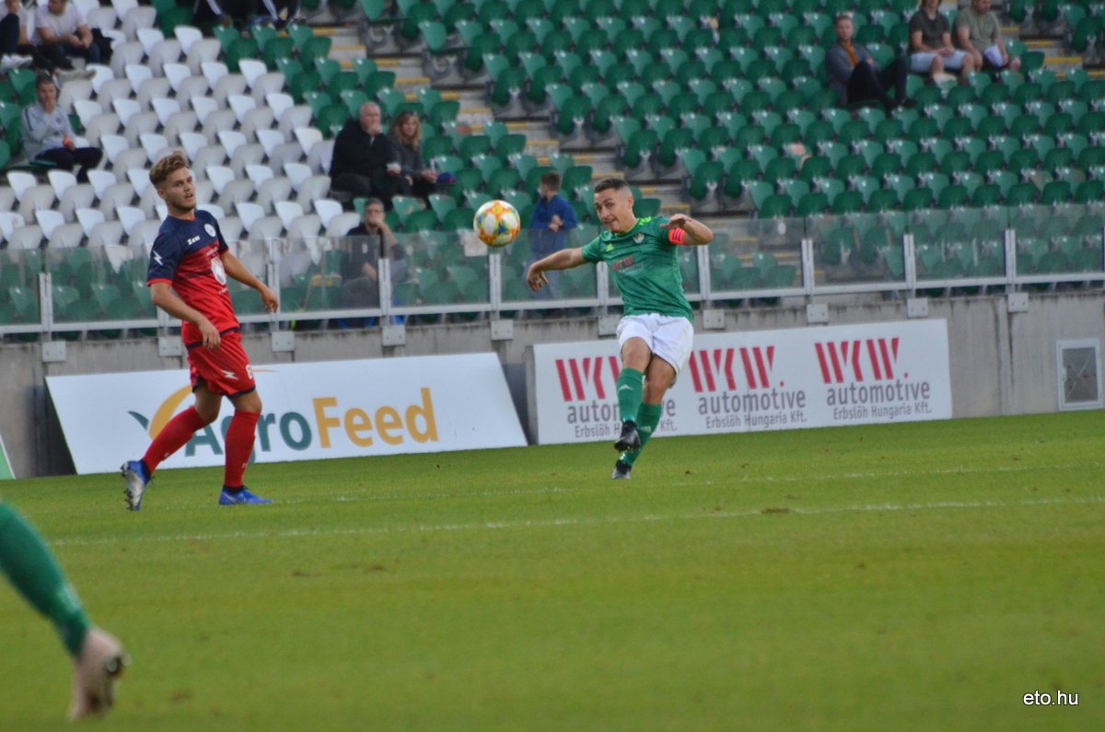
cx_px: 552
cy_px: 366
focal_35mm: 450
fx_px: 13785
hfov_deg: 4.6
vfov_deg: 3.0
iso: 2000
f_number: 5.6
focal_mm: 300
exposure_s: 1/1000
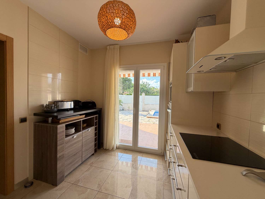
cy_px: 100
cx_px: 132
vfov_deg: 85.7
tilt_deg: -2.0
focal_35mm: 14
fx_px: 107
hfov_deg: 102.1
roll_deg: -1.8
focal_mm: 2.22
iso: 64
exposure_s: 1/121
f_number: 2.2
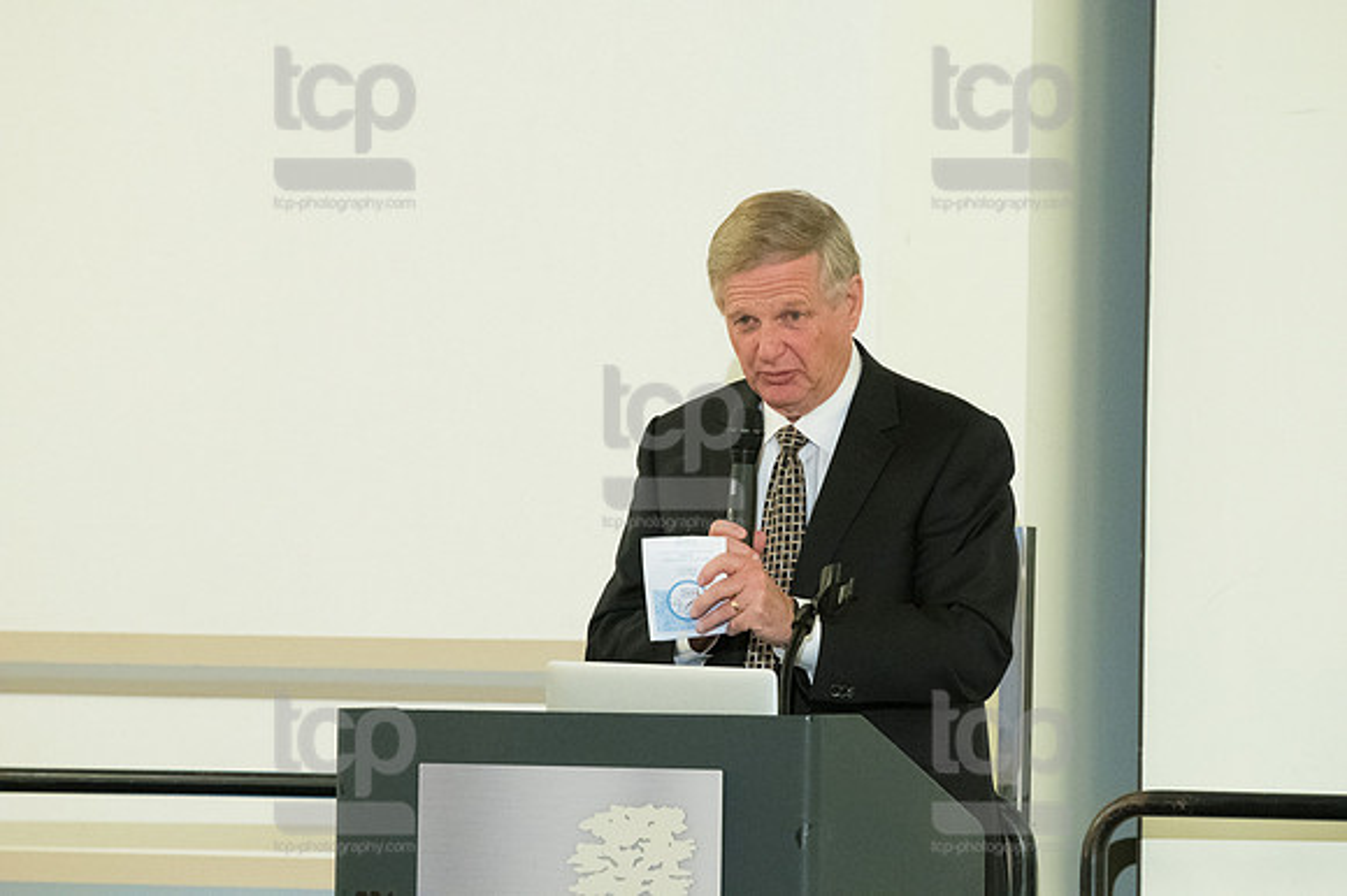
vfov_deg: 4.6
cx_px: 674
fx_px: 11218
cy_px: 448
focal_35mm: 300
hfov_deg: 6.9
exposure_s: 1/400
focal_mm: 200
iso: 3200
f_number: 4.5
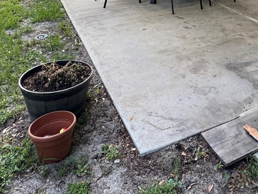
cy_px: -50
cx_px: 187
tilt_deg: -8.2
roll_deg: +1.9
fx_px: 313
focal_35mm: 42
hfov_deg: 43.6
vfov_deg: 28.8
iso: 125
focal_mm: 2.22
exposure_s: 1/99
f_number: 2.2
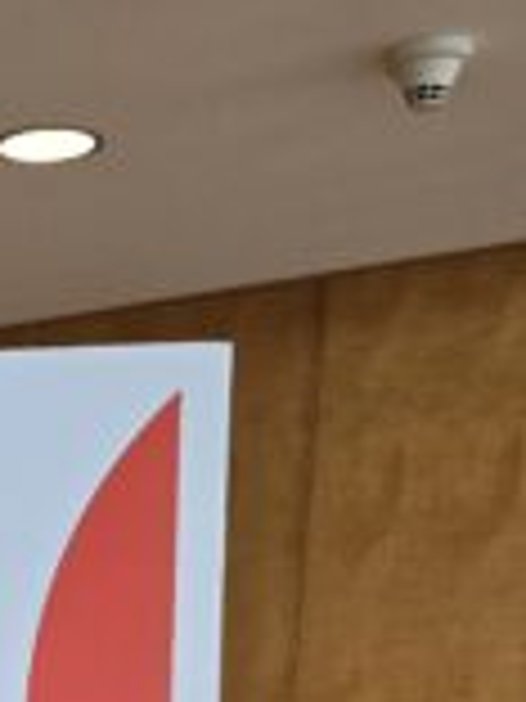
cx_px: -157
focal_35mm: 63
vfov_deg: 26.1
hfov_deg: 21.1
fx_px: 1276
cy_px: 916
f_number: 1.7
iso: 160
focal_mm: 6.3
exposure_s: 1/180
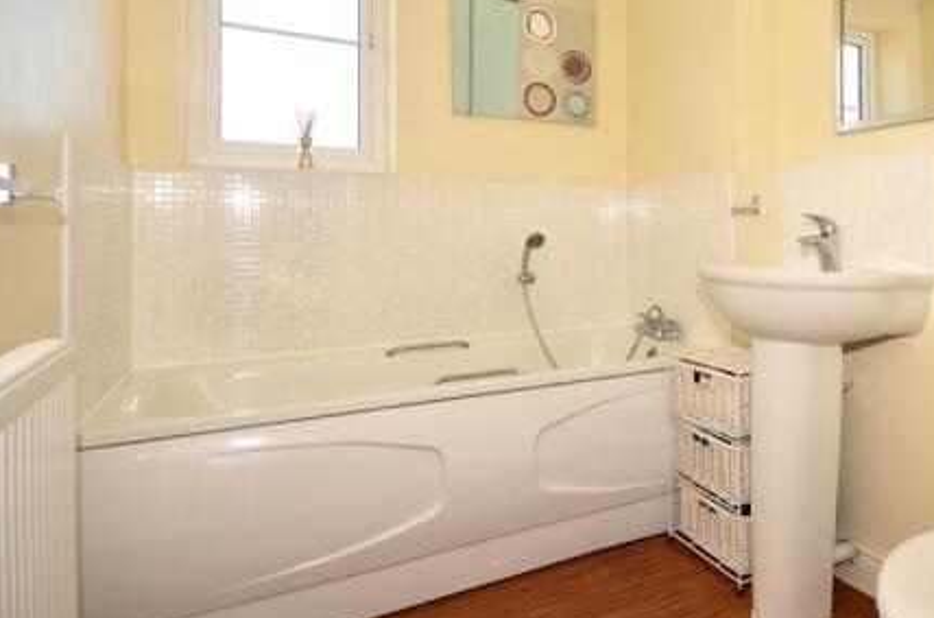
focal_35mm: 23
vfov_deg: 54.2
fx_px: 595
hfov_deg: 73.8
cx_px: 626
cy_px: 227
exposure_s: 1/125
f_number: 5.6
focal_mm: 10
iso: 200
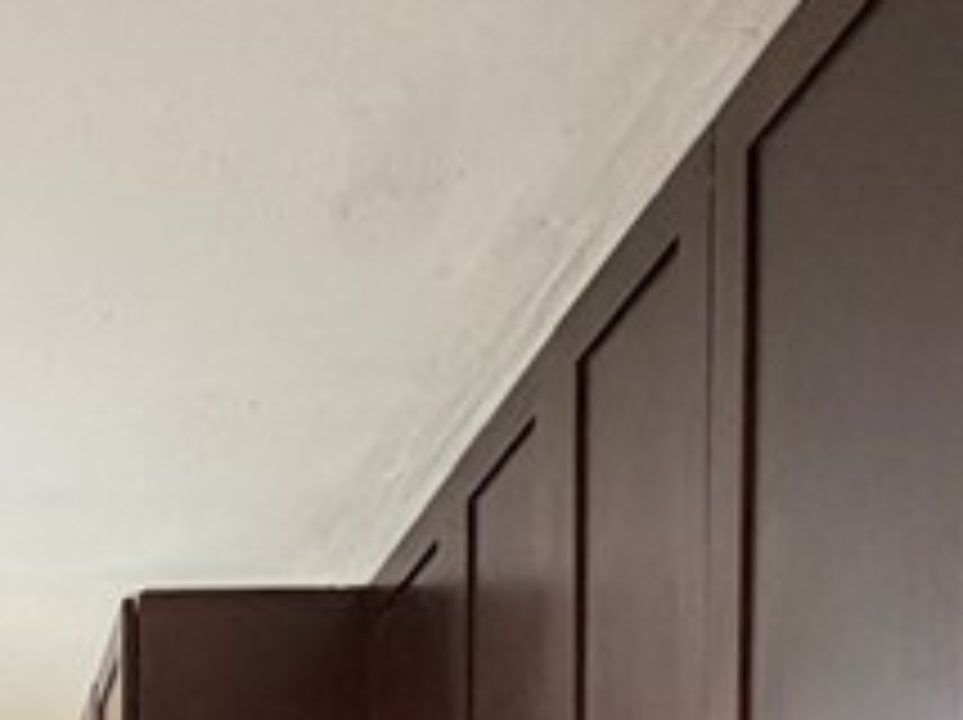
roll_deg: +0.3
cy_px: 1264
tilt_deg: -1.4
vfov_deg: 17.9
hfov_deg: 25.7
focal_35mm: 67
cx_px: -216
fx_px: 1862
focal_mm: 2.22
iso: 320
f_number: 2.2
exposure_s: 1/60
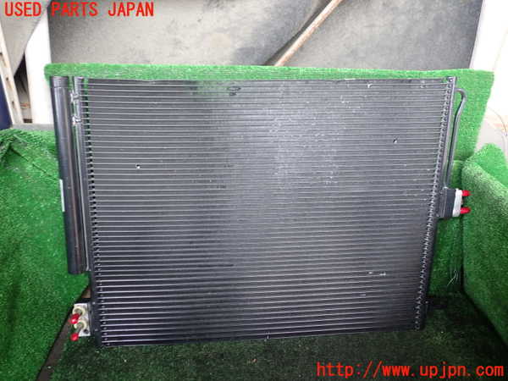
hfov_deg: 60.0
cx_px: 254
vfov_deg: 46.8
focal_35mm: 30
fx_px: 440
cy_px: 190
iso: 160
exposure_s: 1/60
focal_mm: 5.4
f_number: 2.3
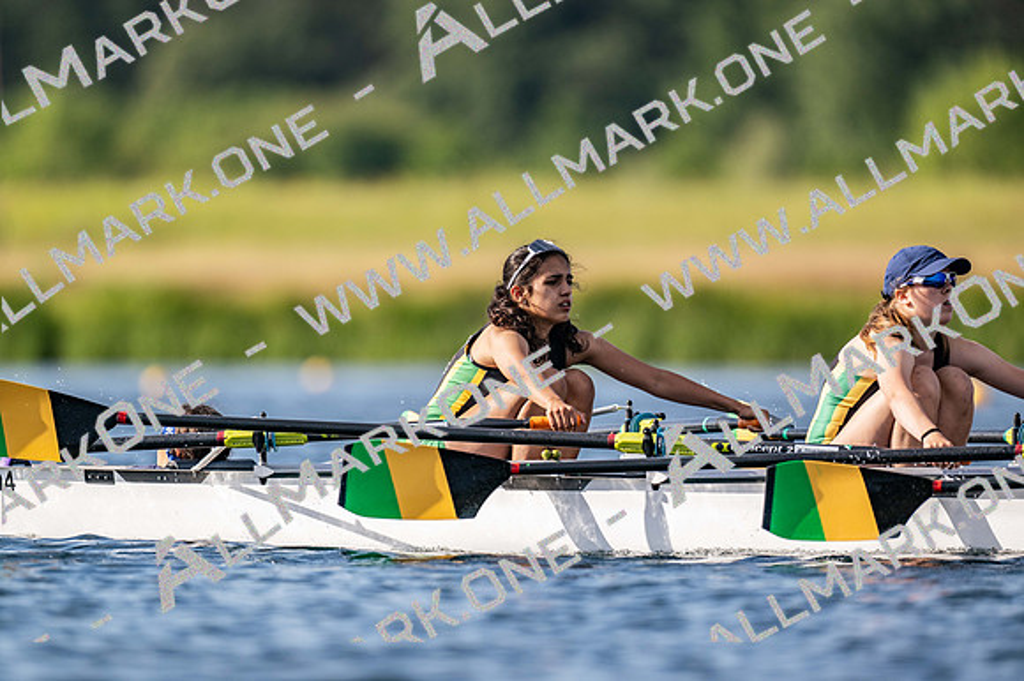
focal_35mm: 600
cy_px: 340
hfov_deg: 3.4
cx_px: 512
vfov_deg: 2.3
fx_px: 17060
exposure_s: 1/2500
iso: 320
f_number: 4
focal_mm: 600
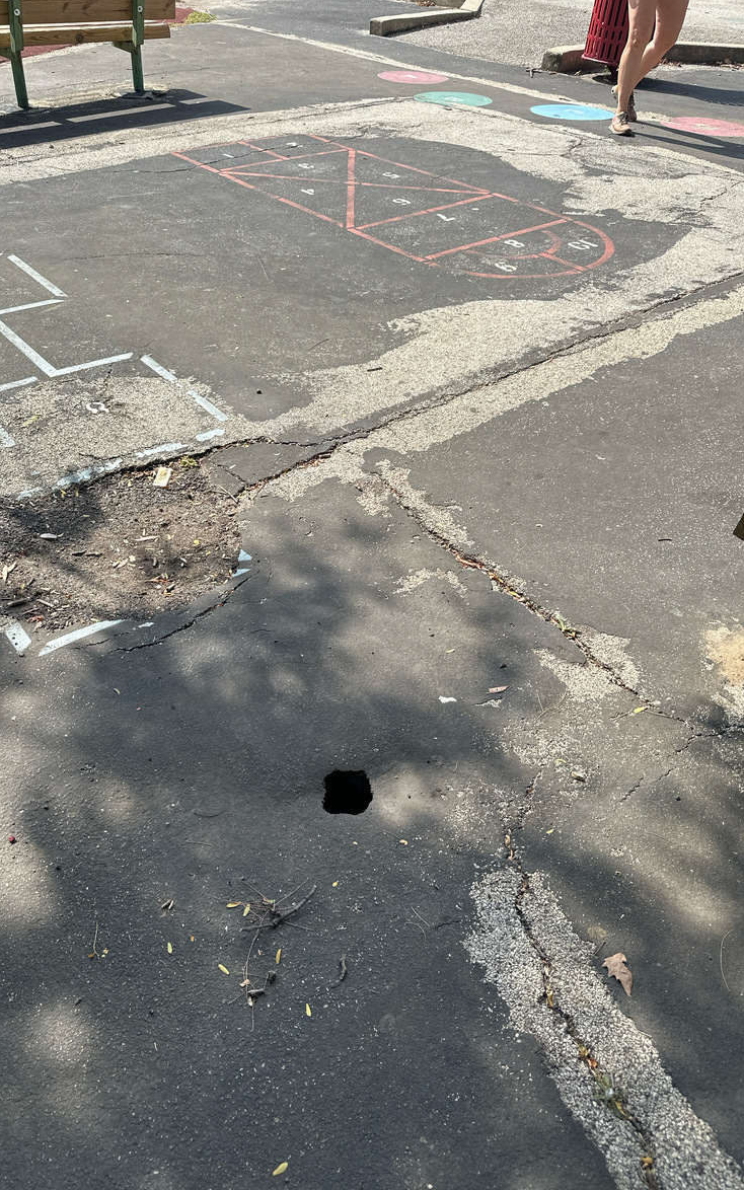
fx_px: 843
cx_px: 325
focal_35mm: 26
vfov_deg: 70.4
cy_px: 590
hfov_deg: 47.5
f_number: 1.78
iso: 80
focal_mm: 6.86
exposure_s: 1/2525
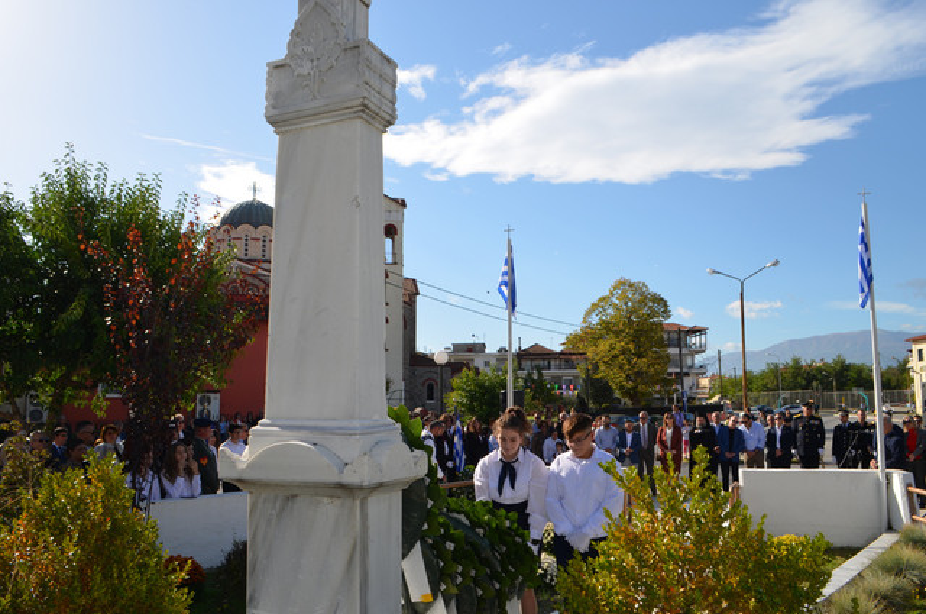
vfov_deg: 47.7
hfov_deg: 67.5
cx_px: 463
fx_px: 693
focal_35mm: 27
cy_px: 307
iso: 100
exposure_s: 1/200
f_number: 10
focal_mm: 18
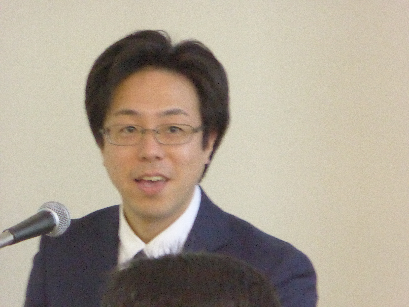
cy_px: 154
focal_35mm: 517
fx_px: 6109
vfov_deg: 2.9
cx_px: 204
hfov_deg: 3.8
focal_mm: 83.4
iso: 3200
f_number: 6
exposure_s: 1/40
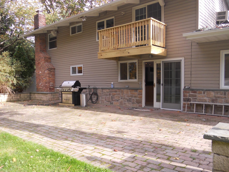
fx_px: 205
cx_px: 106
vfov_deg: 45.4
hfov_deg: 58.3
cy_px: 93
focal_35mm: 31
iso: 80
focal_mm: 4.9
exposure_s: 1/125
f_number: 3.2
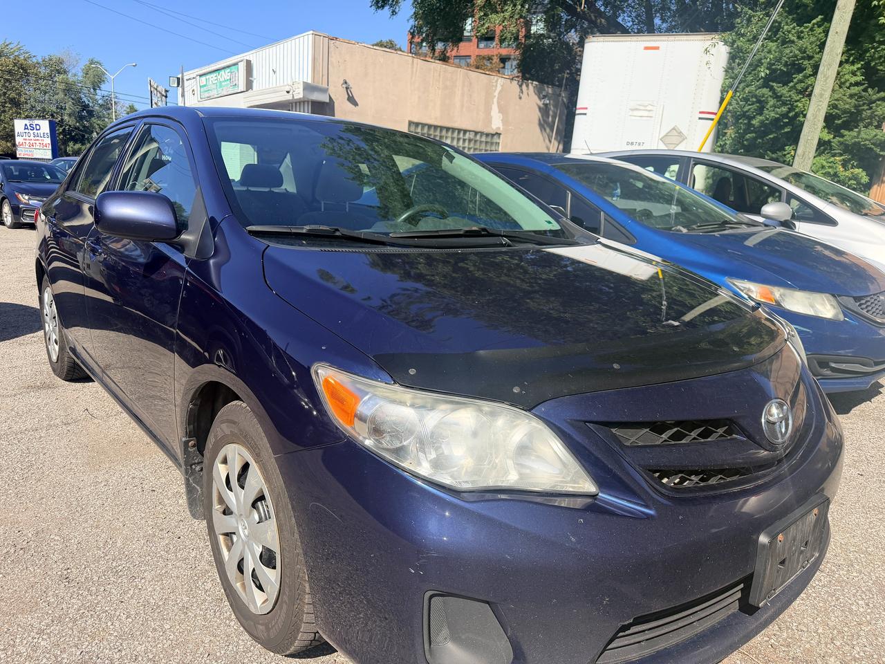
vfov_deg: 56.8
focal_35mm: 24
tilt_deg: -13.8
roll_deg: -3.1
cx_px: 442
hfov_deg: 71.6
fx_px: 614
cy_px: 332
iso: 100
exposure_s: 1/4167
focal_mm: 6.76
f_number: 1.78
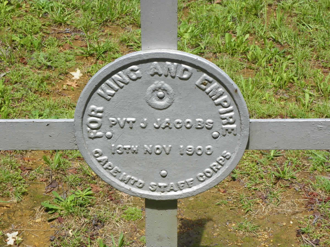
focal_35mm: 92
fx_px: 877
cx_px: 165
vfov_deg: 16.1
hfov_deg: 21.3
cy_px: 124
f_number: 5.6
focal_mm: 16.4
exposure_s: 1/160
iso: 64
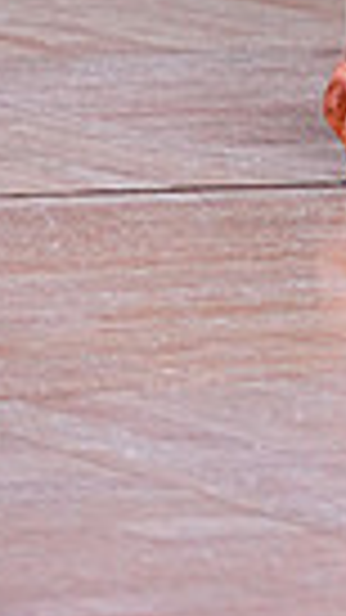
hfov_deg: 2.9
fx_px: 6740
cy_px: -674
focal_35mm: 413
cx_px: 627
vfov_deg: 5.1
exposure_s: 1/400
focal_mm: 93
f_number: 4
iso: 1000
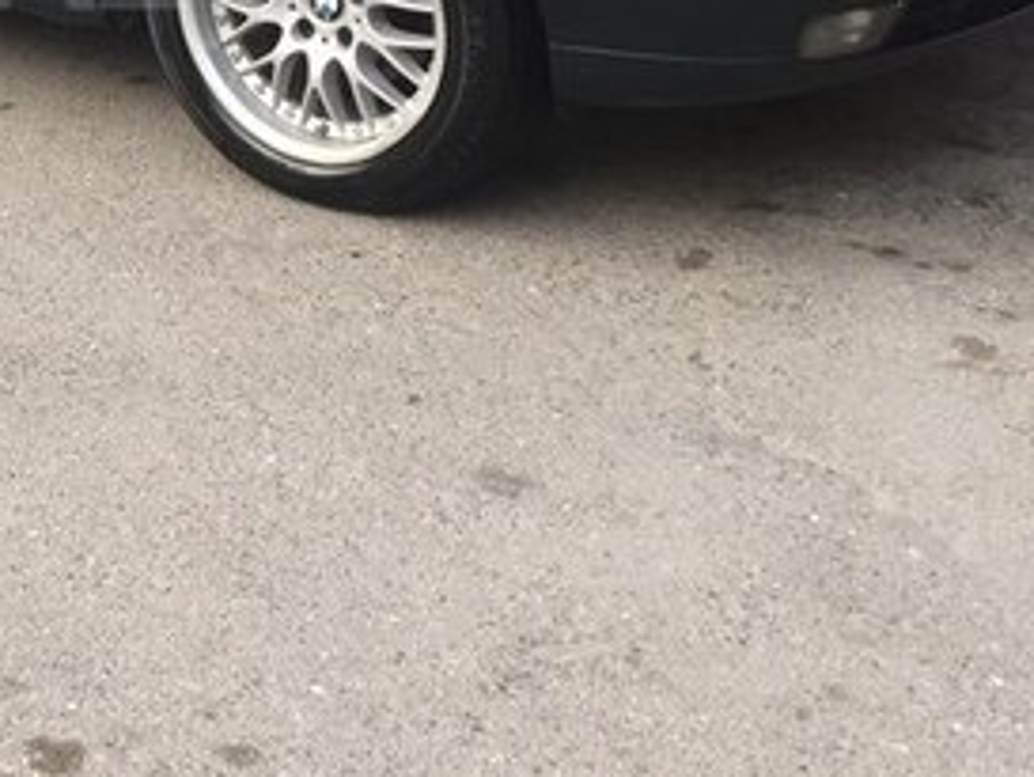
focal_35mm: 70
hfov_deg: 25.1
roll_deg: -0.6
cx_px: -201
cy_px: -47
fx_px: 2092
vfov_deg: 20.2
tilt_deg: -19.9
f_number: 2.2
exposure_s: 1/168
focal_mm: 4.15
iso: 32
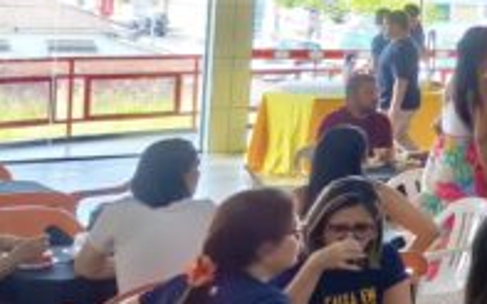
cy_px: -25
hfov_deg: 17.3
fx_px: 1261
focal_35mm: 95
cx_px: 905
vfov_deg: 13.5
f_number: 1.7
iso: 640
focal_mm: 5.35
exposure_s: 1/60
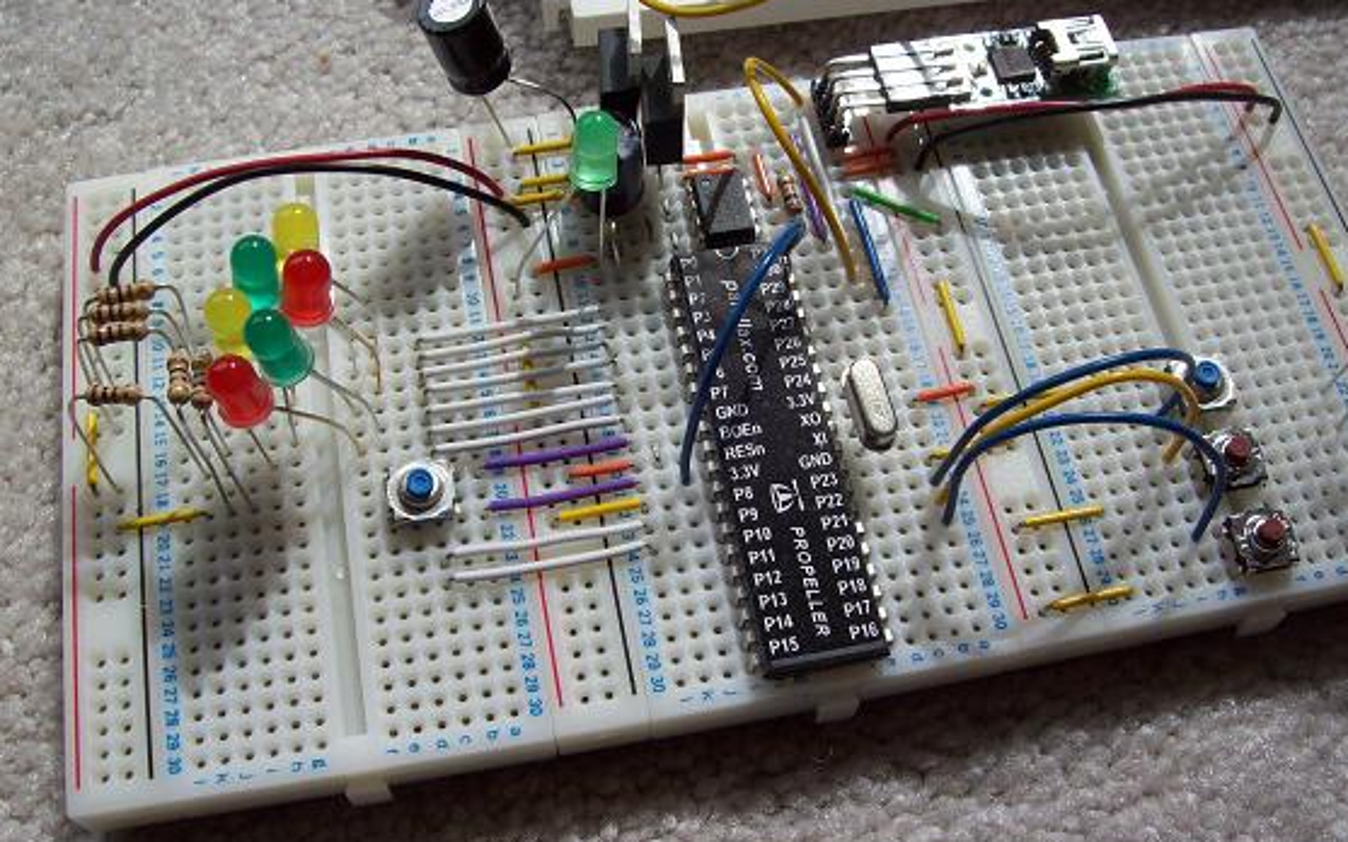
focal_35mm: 39
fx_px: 1433
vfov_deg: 32.8
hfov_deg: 50.4
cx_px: 670
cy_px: 420
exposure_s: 1/329
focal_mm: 6
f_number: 4.8
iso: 80
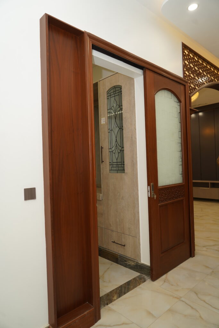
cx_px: 110
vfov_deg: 73.7
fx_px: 219
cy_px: 164
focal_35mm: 24
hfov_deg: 53.1
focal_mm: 24
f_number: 4.5
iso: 400
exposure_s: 1/100
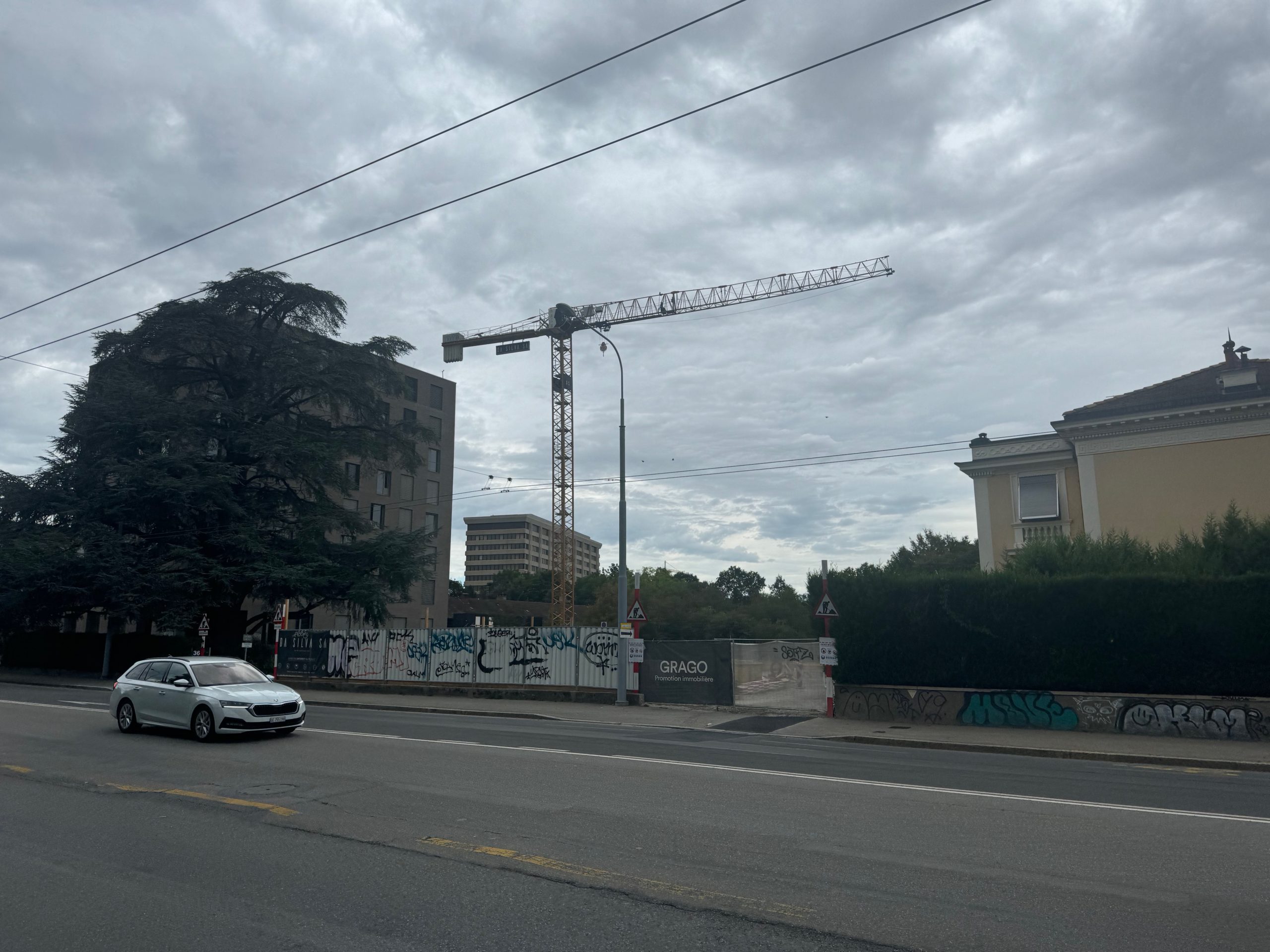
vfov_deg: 56.8
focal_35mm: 24
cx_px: 635
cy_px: 476
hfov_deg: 71.6
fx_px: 881
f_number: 1.78
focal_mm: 6.76
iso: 80
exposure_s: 1/2833
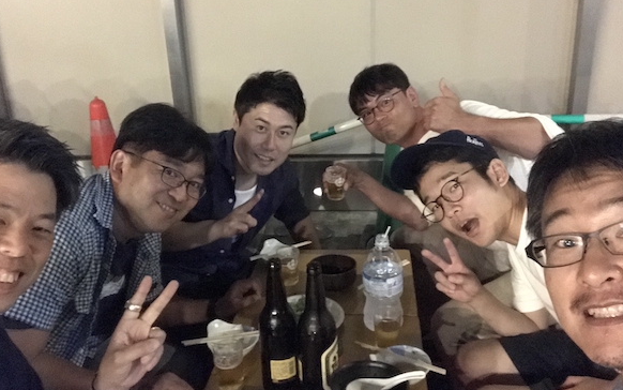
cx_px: 314
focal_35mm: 35
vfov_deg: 36.3
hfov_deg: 55.3
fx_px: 594
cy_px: 193
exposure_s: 1/17
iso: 1600
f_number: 2.2
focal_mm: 2.87
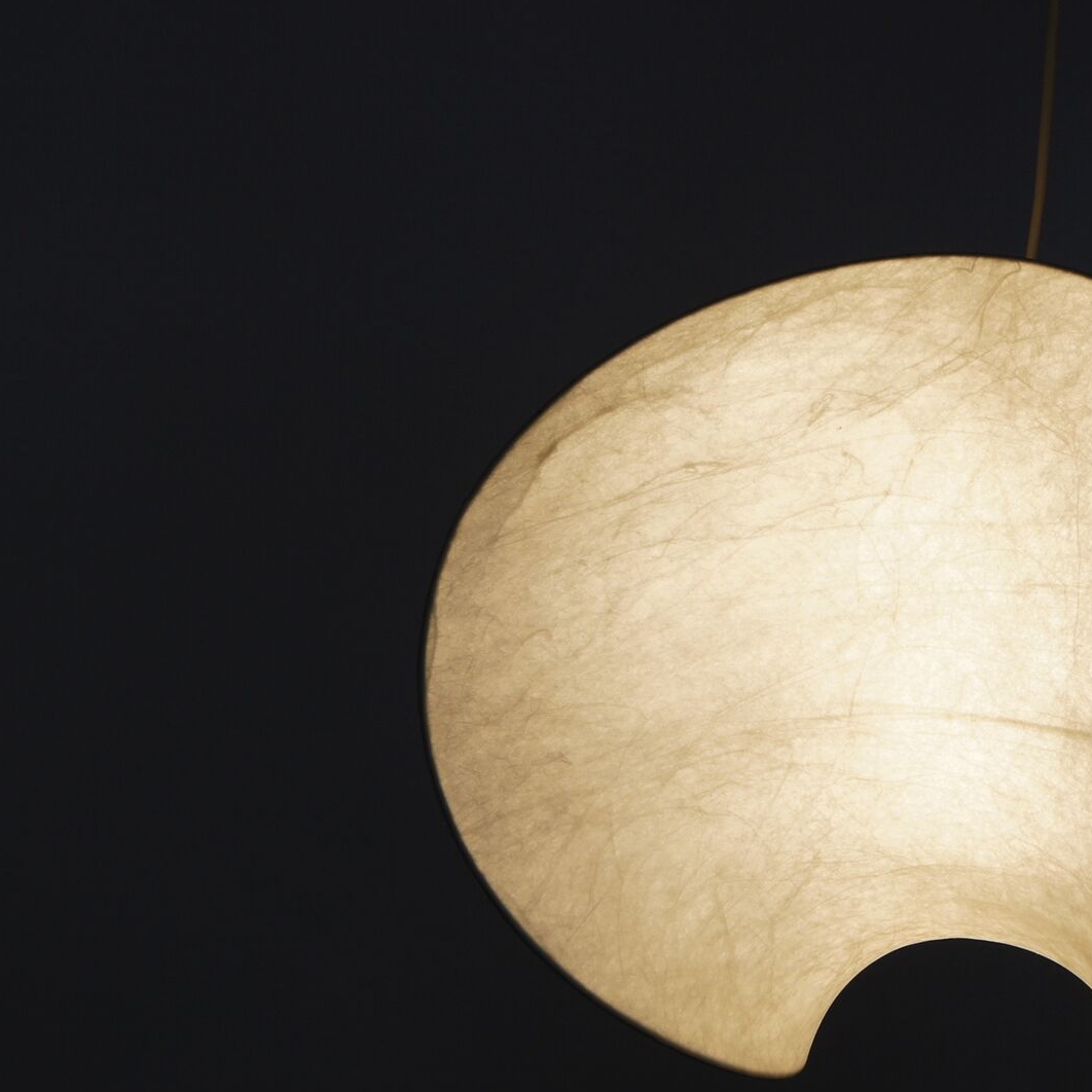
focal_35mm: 96
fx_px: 3426
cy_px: 648
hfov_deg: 17.9
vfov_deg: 18.1
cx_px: 875
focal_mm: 40
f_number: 5.6
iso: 400
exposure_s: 1/60
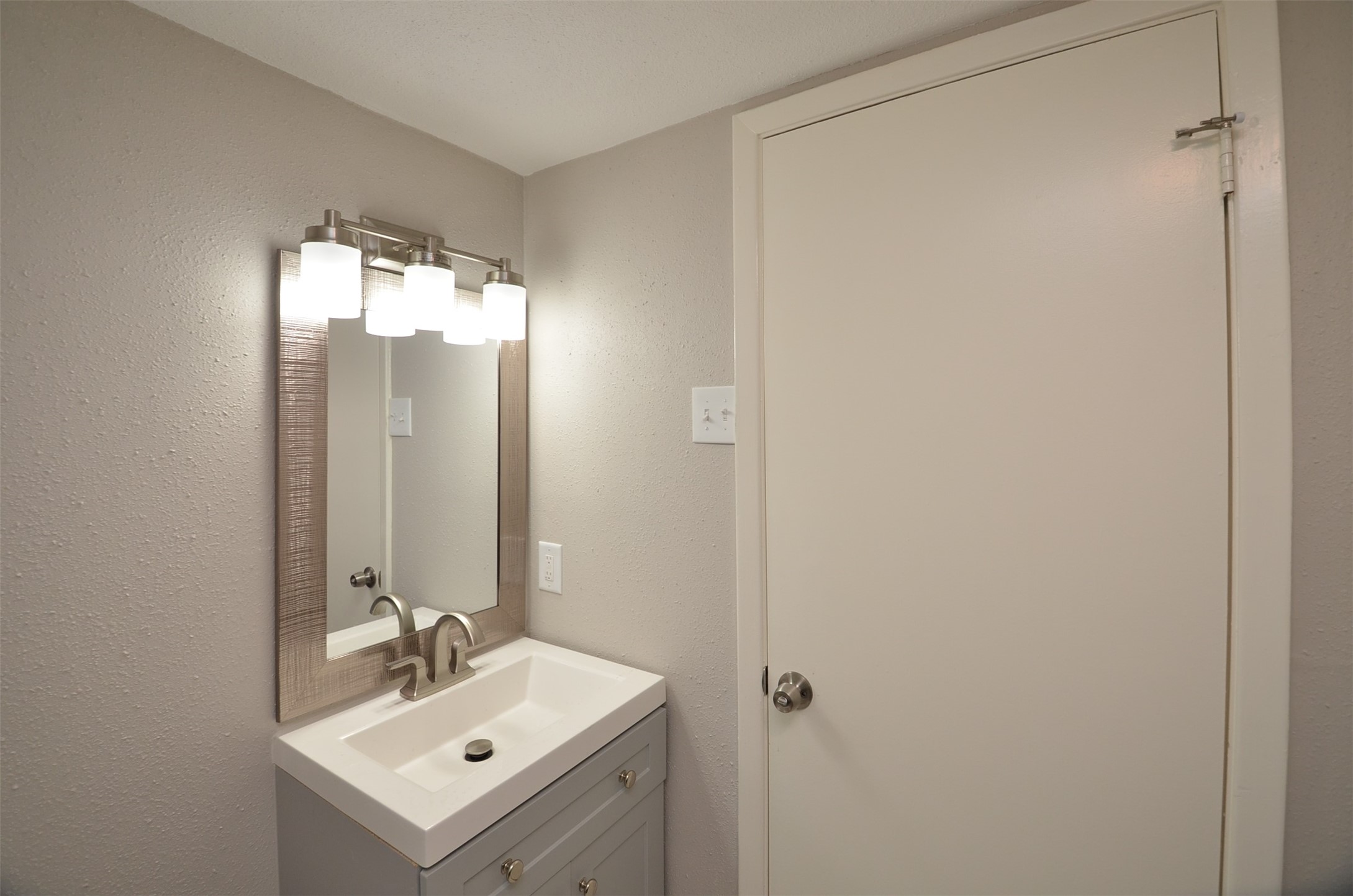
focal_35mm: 15
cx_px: 676
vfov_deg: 77.1
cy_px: 448
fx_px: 563
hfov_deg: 100.5
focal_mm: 10
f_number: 5.6
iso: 320
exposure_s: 1/100
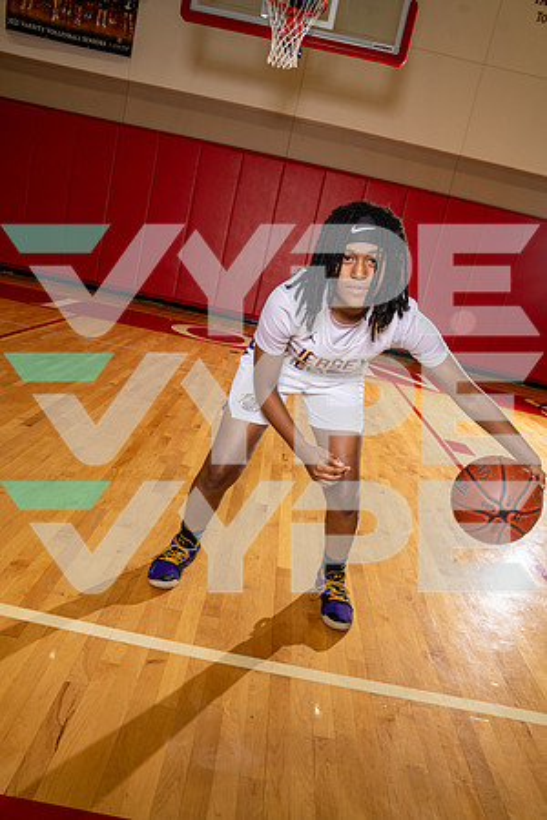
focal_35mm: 26
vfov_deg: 69.4
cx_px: 274
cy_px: 410
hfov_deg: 49.6
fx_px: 593
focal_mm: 26
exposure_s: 1/250
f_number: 5.6
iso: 500
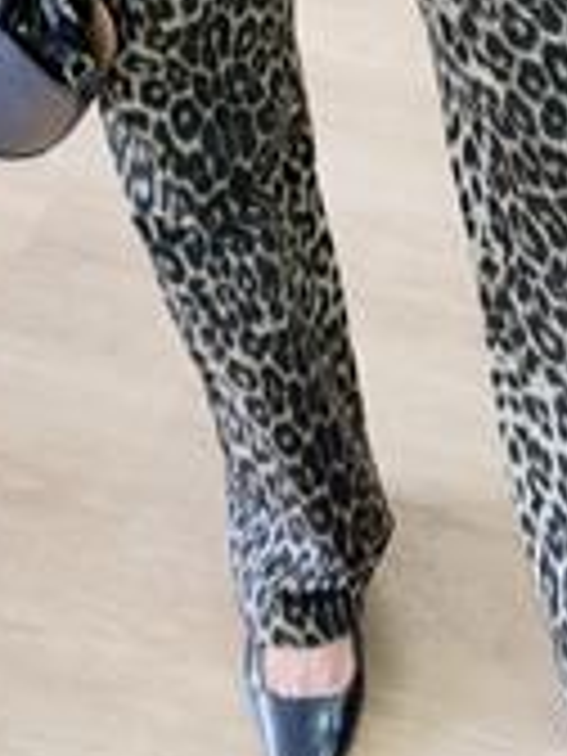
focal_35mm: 76
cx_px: 261
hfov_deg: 19.4
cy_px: -317
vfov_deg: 22.1
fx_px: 1660
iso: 500
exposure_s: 1/60
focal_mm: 6.76
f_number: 1.78
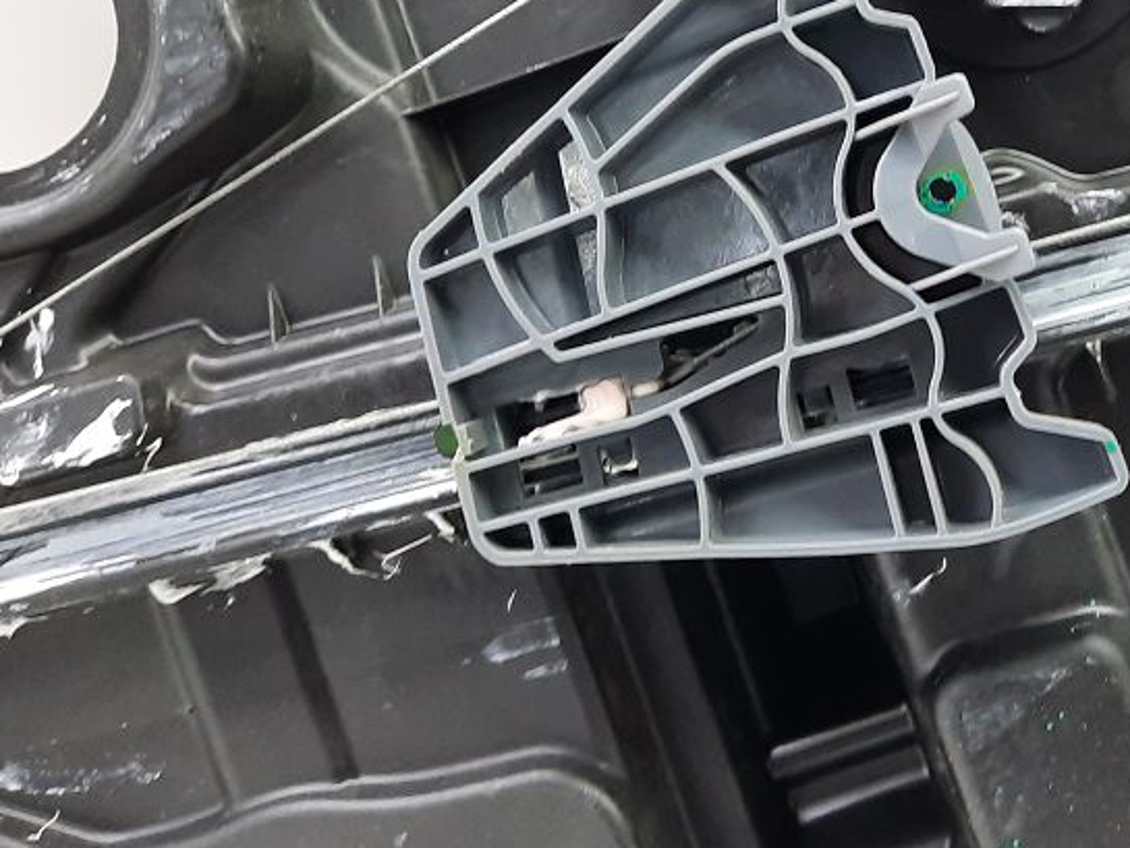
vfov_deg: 25.5
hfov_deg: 33.8
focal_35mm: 55
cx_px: 912
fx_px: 1796
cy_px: 44
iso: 200
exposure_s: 1/50
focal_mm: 4.6
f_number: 2
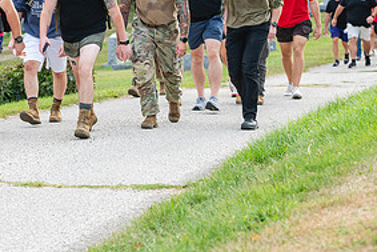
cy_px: 27
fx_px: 1844
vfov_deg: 7.8
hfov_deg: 11.6
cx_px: 69
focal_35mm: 176
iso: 500
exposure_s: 1/400
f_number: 4.5
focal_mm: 86
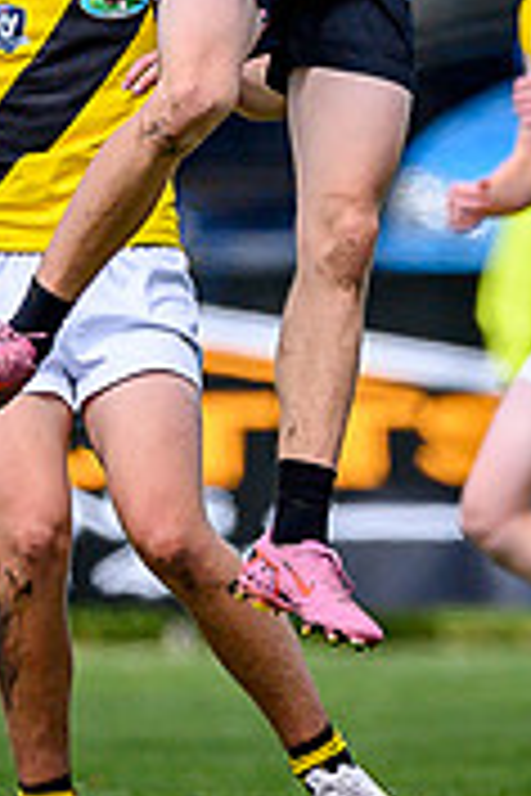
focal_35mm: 2893
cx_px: 269
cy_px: -177
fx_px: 64003
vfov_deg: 0.7
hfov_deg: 0.5
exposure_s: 1/2000
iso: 200
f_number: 4
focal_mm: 500
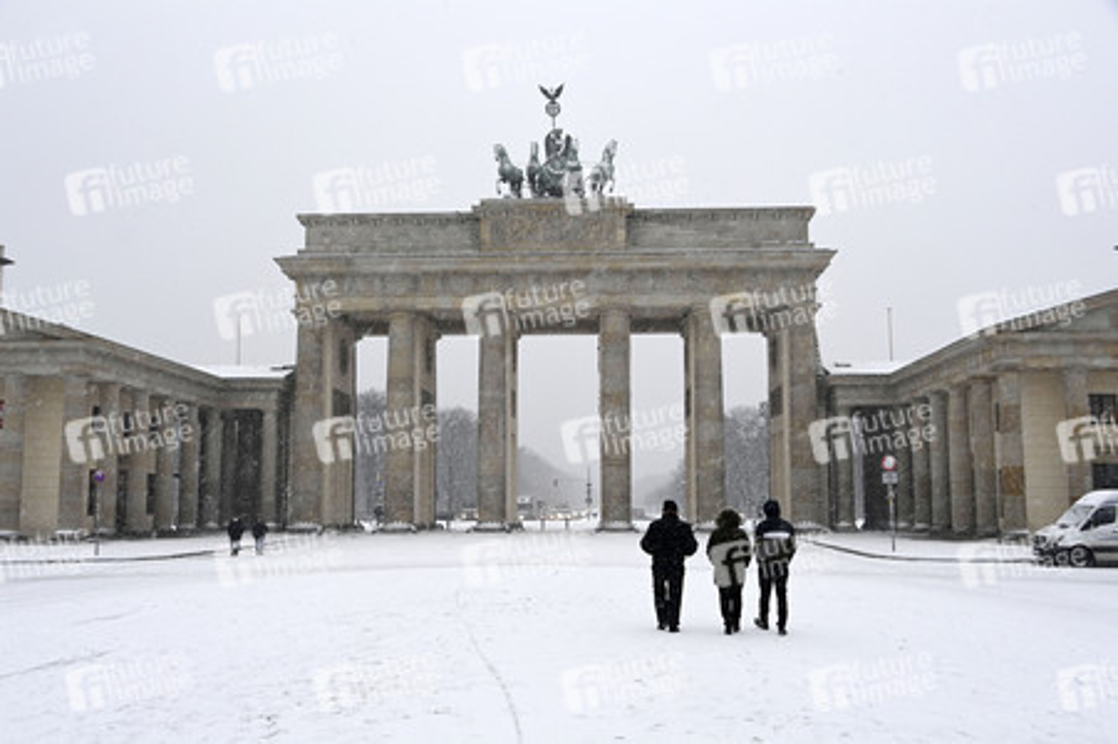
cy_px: 372
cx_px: 559
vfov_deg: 36.8
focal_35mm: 36
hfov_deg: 53.2
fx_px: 1117
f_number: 11
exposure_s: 1/160
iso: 1600
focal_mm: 36
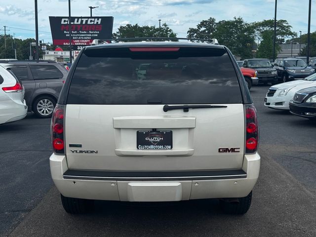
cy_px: 118
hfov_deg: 39.7
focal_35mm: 48
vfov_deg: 30.3
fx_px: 438
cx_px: 158
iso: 64
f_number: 1.78
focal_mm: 6.76
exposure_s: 1/3817
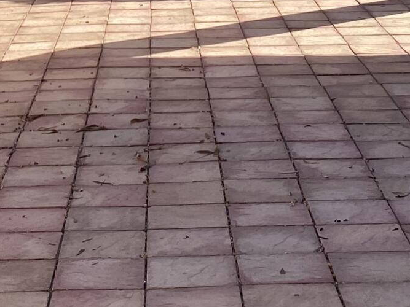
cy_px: -185
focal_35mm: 117
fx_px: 1386
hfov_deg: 16.7
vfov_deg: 12.0
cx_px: 84
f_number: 1.8
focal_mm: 4.25
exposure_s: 1/1484
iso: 32
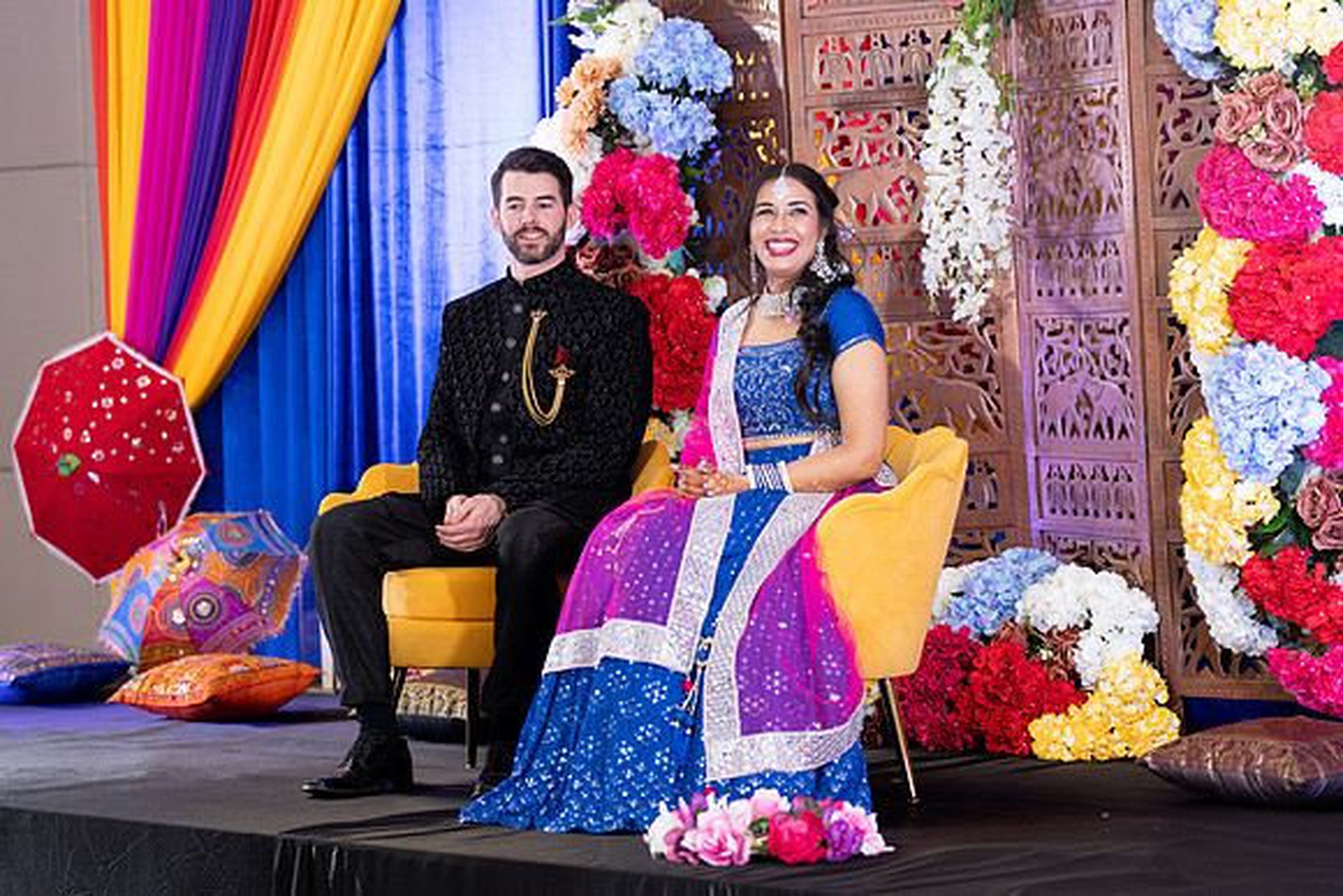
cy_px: 448
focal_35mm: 100
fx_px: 3731
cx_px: 672
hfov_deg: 20.4
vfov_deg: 13.7
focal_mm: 100
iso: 1250
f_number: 2.8
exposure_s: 1/200
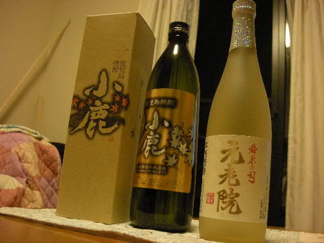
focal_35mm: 35
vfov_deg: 40.7
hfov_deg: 52.6
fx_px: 328
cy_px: 122
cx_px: 162
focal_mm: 5.7
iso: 400
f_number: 2.8
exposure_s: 1/46.6
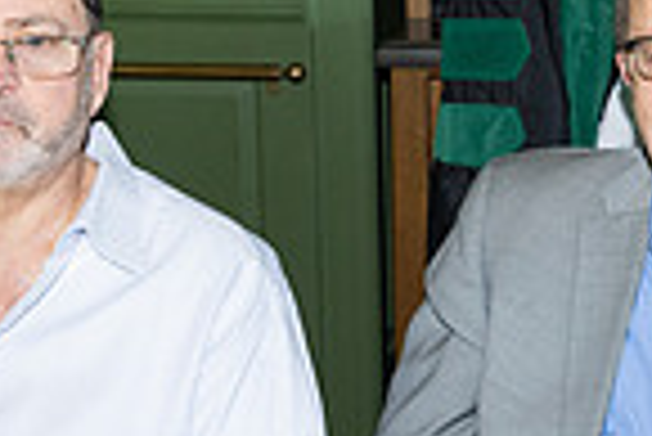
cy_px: 97
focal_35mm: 112
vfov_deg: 12.2
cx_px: 706
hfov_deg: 17.6
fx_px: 2030
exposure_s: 1/80
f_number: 5.6
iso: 800
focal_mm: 28
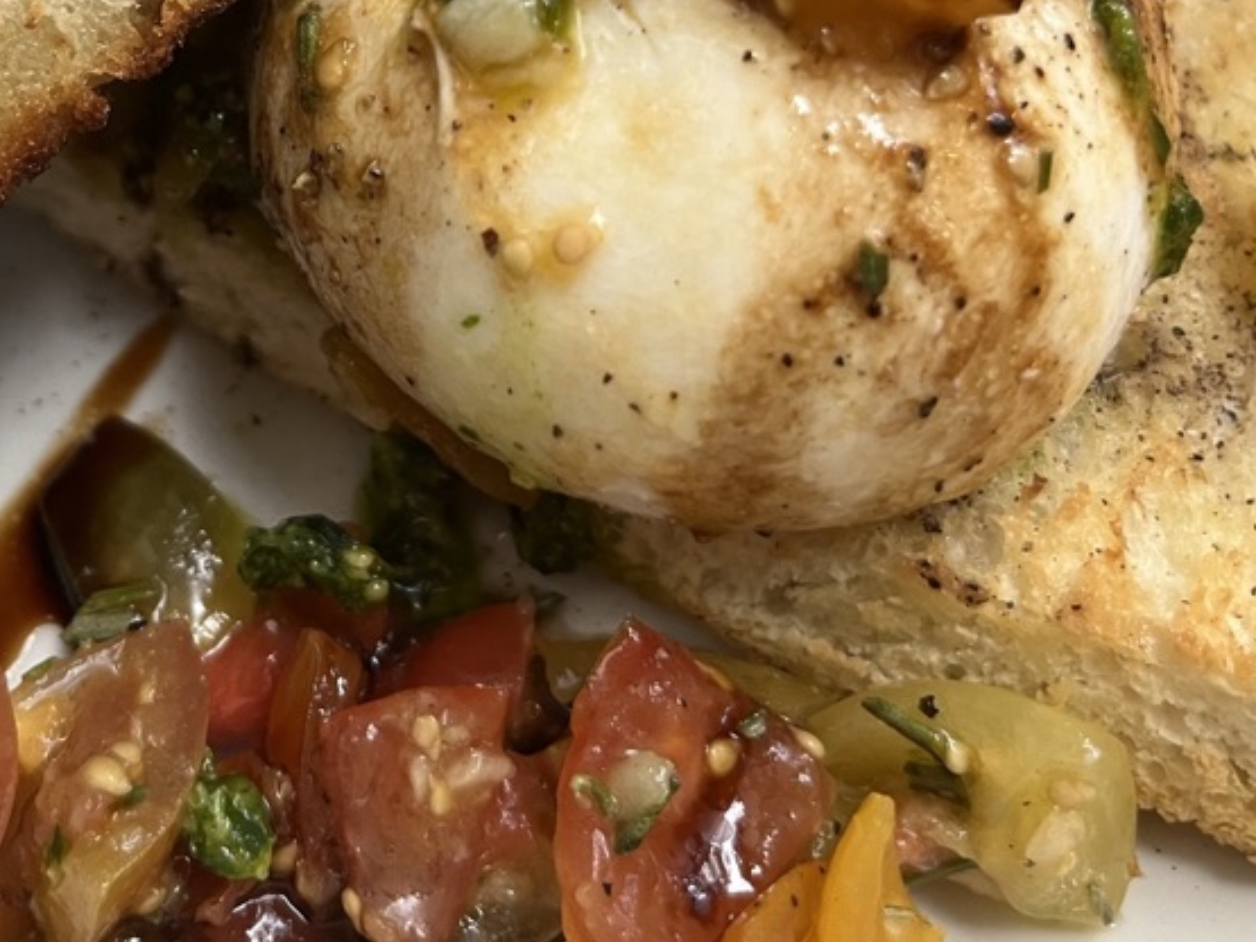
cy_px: 88
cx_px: 423
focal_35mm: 48
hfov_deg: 39.2
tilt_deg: -48.8
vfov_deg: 29.0
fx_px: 1741
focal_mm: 5.1
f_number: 1.6
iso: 200
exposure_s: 1/60
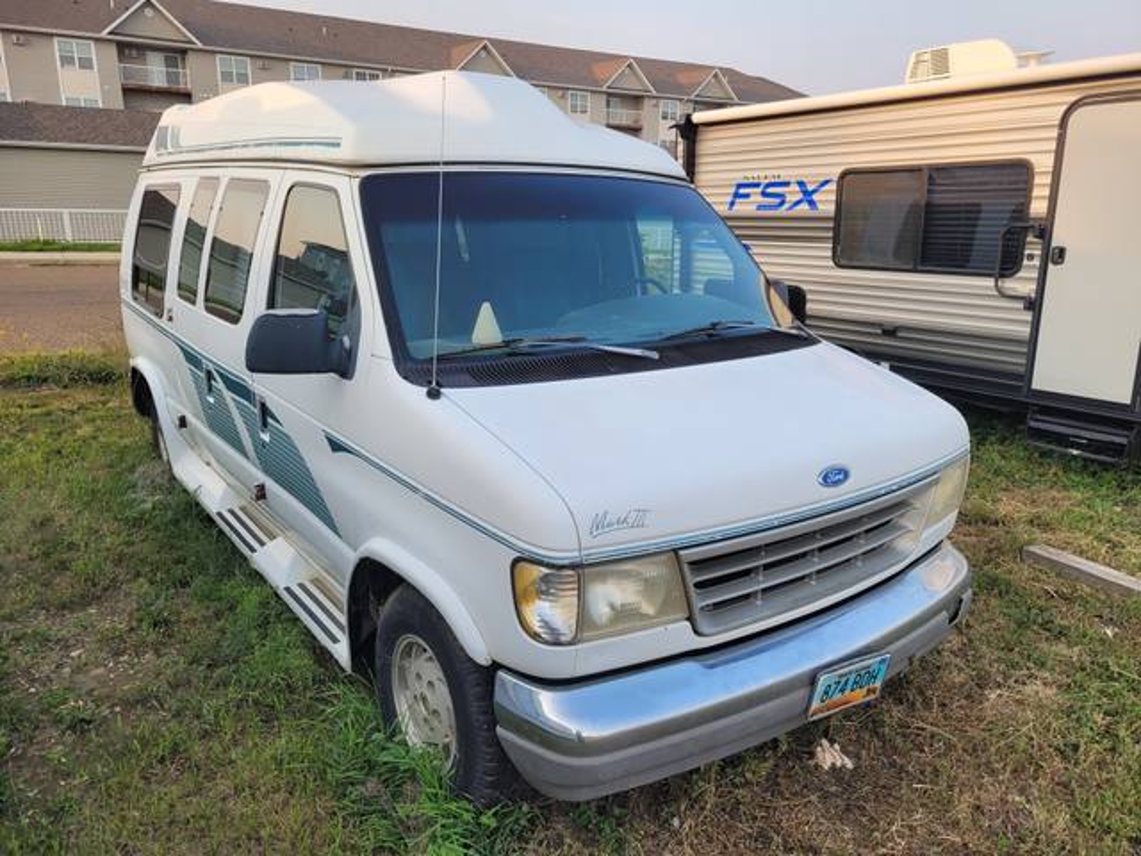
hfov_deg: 67.3
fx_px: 857
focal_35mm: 26
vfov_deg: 53.1
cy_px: 428
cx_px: 570
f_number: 1.8
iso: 40
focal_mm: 5.4
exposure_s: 1/385
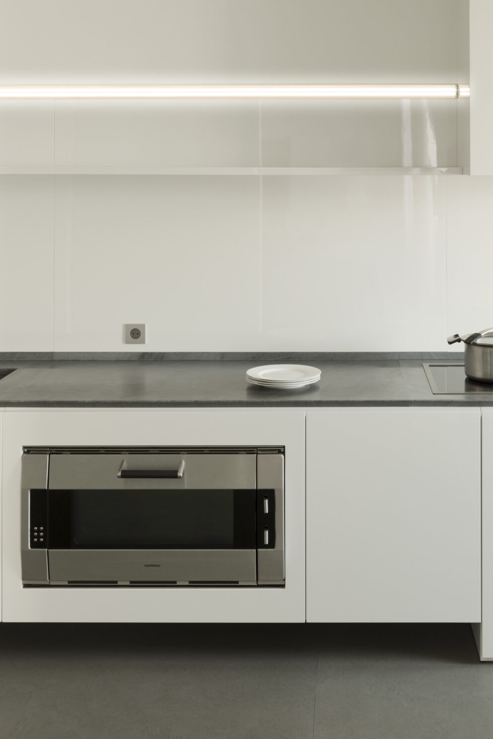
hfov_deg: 26.8
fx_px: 1026
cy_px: 140
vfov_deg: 38.0
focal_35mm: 50
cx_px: 349
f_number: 11
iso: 100
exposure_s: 2
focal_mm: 29
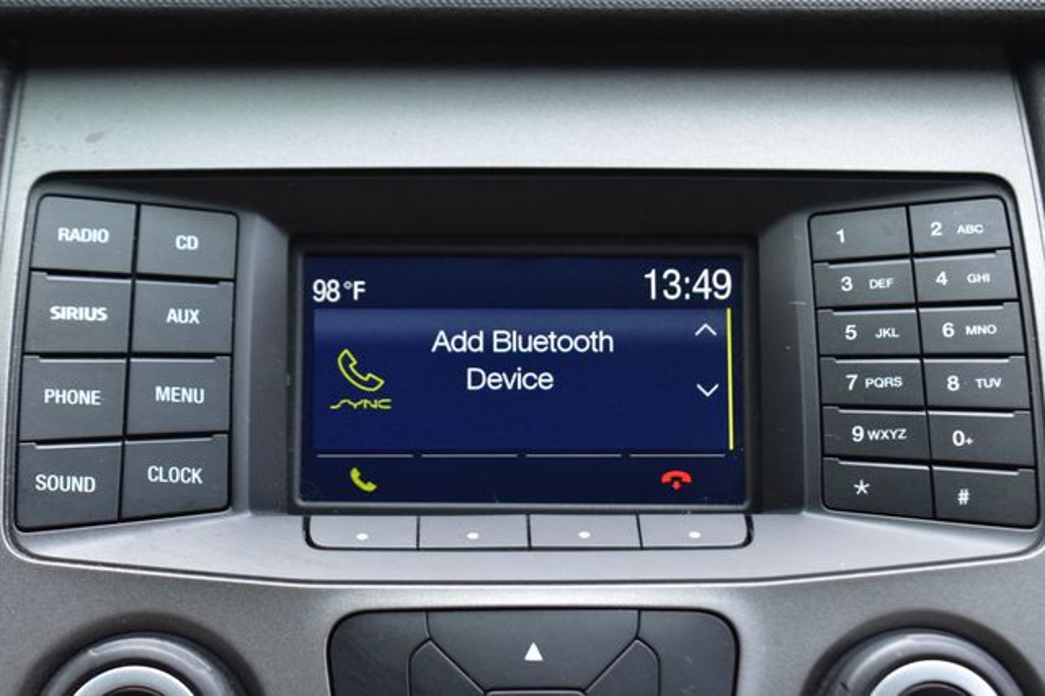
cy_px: 348
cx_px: 522
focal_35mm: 82
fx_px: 2393
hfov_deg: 24.6
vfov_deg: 16.5
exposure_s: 1/30
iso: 400
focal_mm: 55
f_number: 7.1
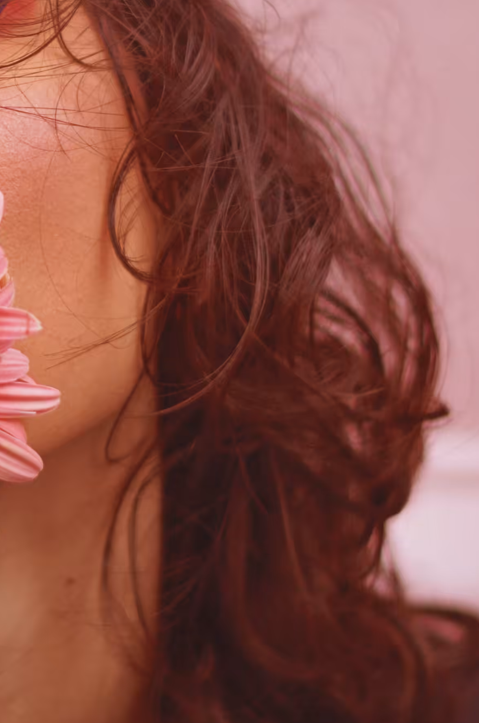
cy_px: 188
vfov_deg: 9.9
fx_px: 4170
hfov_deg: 6.5
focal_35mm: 208
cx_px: -84
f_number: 1.8
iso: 800
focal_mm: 50
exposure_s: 1/1600
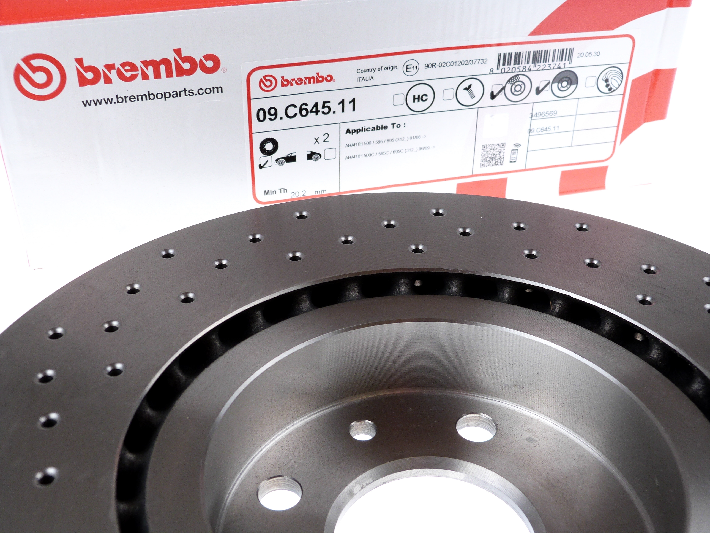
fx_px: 861
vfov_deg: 34.3
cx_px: 355
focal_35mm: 42
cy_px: 266
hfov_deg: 44.8
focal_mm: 7.4
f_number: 3.2
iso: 125
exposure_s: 1/60
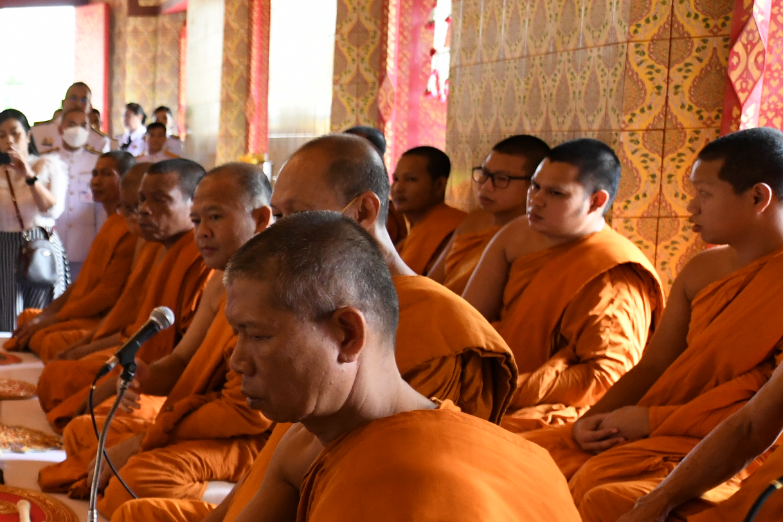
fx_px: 1327
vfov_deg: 22.0
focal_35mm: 61
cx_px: -307
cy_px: 395
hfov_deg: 26.4
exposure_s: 1/250
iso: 2000
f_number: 2.8
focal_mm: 18
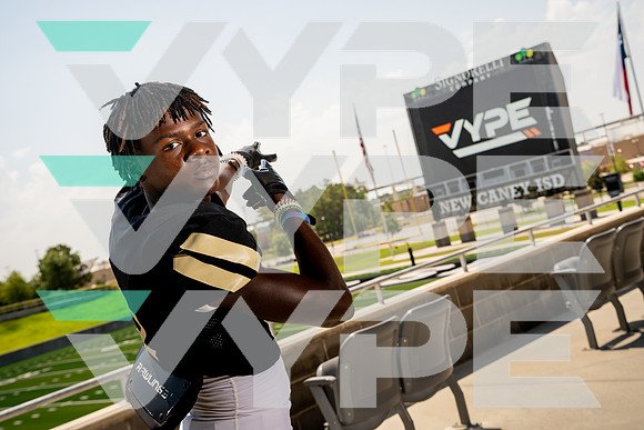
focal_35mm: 49
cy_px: 215
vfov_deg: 27.5
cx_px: 322
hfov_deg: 40.3
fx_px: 877
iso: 100
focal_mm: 49
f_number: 7.1
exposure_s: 1/250
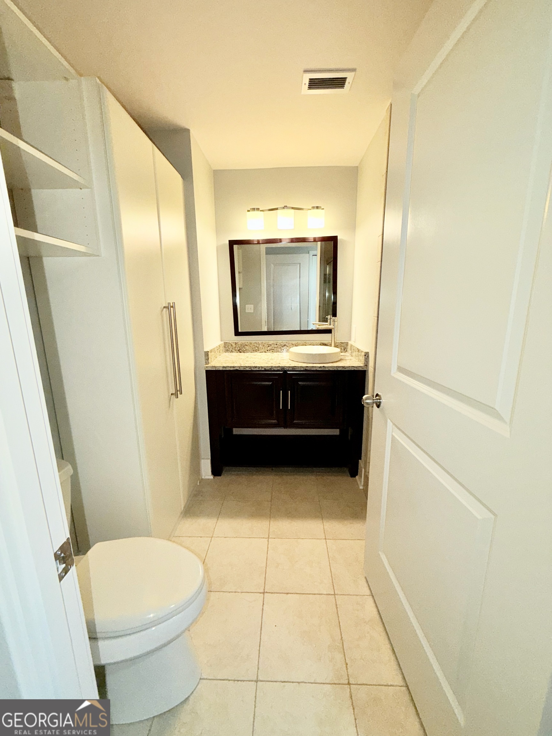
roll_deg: +0.4
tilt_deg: -11.7
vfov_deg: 102.1
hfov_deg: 85.7
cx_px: 276
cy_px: 368
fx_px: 298
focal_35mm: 14
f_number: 2.2
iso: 50
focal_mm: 2.22
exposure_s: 1/60
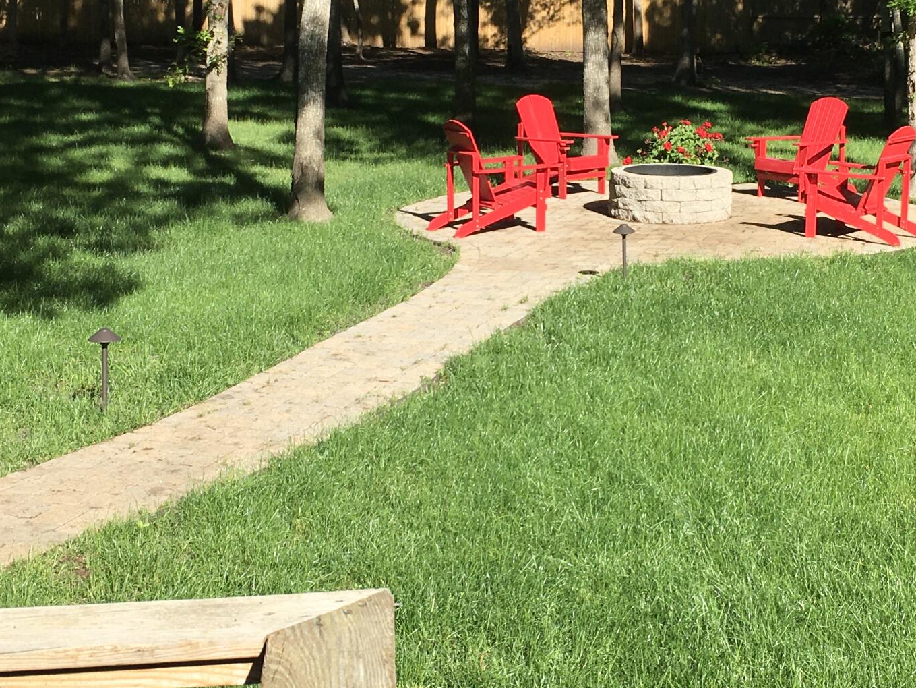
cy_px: 261
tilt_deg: -10.8
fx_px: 1694
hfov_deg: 30.1
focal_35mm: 64
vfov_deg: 22.9
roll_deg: +0.2
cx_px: 578
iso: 25
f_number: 2.2
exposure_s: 1/1099
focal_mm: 4.15
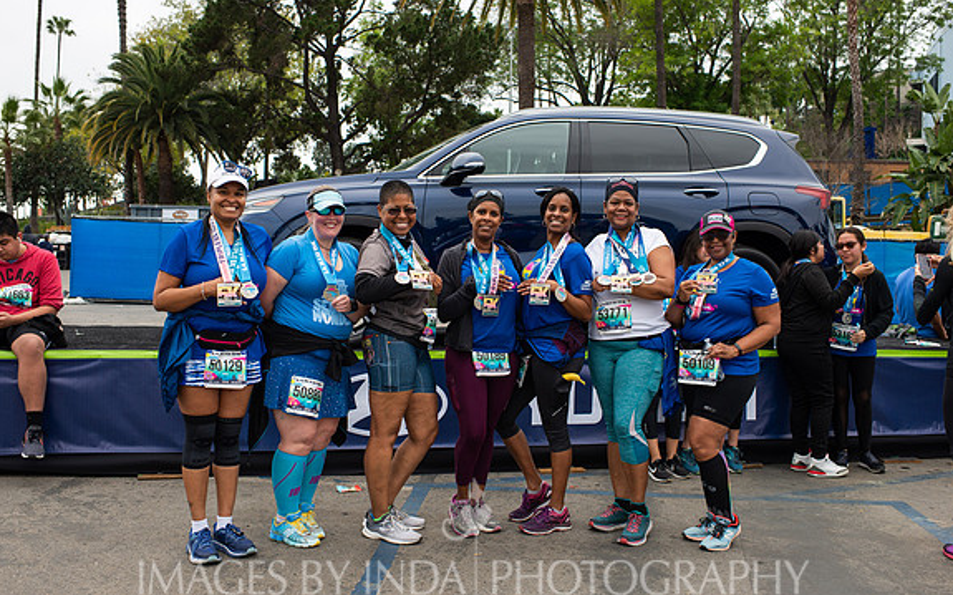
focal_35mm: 36
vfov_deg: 35.3
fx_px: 935
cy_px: 291
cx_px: 477
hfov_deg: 54.0
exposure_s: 1/160
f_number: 5.6
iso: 200
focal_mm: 35
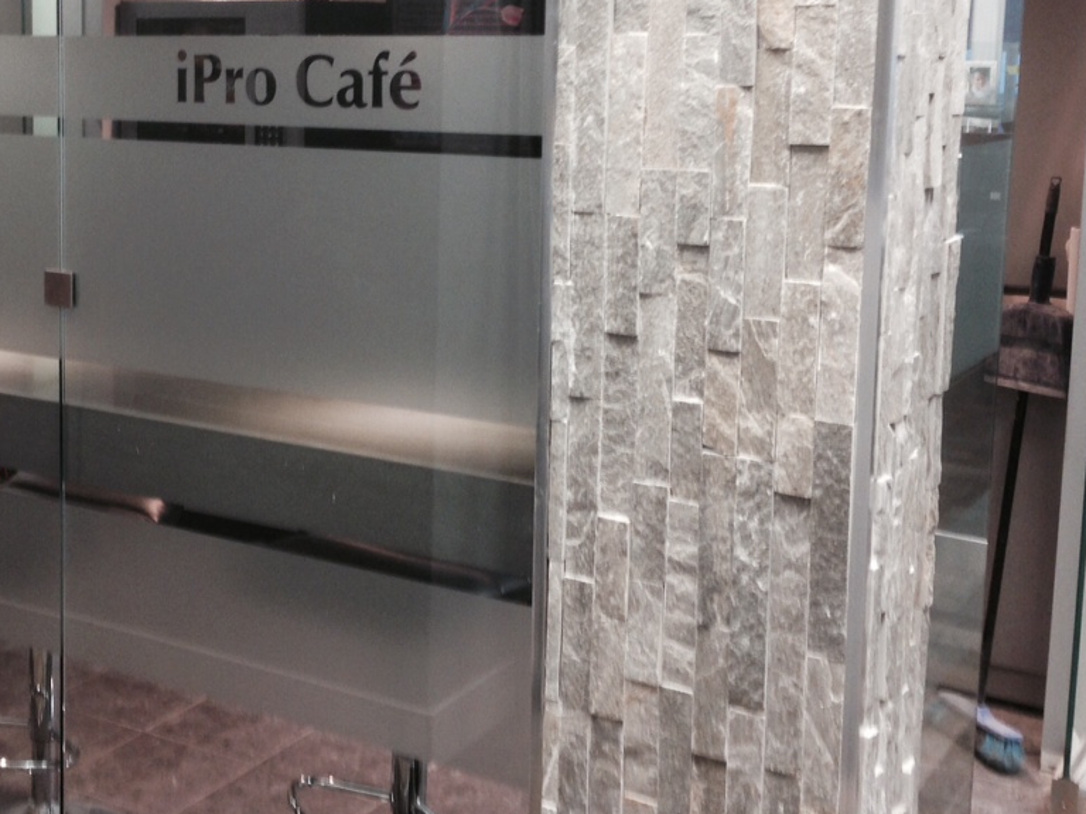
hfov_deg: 34.3
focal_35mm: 55
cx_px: 281
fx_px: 1726
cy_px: 259
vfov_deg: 26.4
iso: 80
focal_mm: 4.12
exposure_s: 1/20
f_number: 2.4
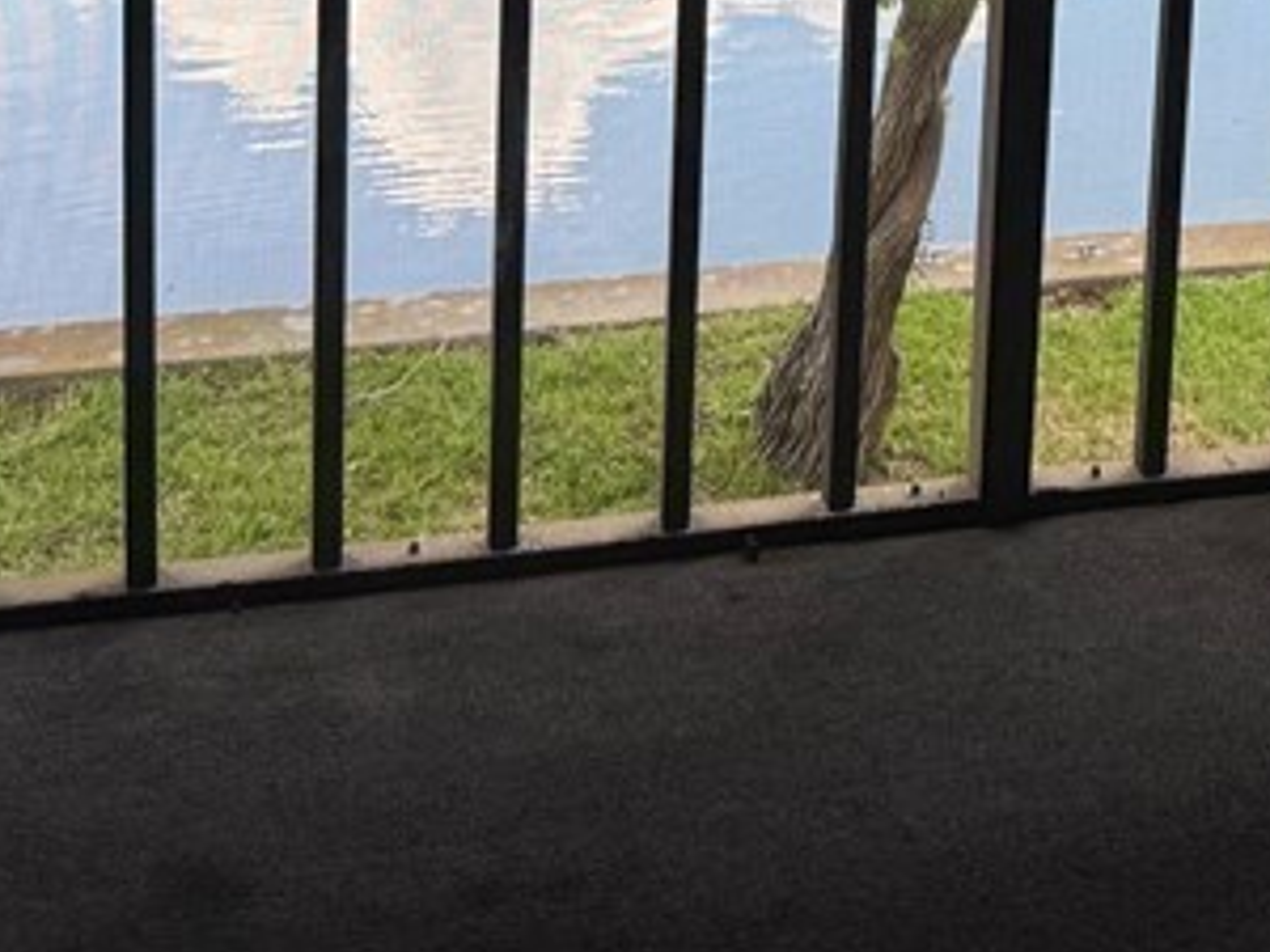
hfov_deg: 23.1
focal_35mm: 82
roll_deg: -3.3
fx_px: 3008
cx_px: 1198
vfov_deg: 16.3
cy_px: -504
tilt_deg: -9.2
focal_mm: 6.76
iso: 100
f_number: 1.78
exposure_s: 1/263
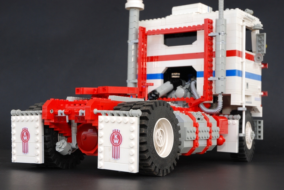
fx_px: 521
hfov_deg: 30.5
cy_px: 95
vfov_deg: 20.7
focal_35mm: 66
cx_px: 142
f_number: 9.5
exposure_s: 1/90
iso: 200
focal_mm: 44
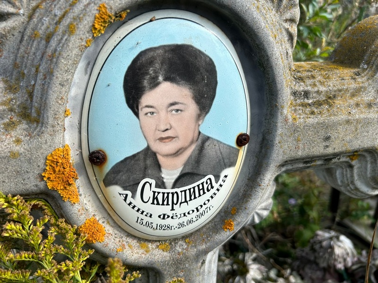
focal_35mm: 26
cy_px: 142
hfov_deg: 67.3
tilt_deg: -22.7
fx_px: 284
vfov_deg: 53.1
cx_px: 189
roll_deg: +2.8
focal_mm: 5.7
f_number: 1.5
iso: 50
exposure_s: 1/2045
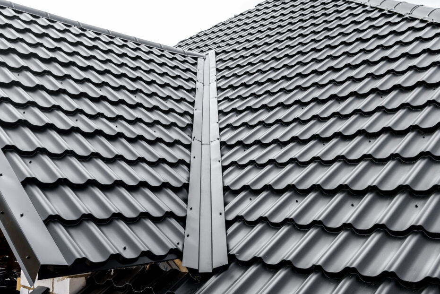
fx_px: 538
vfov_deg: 30.6
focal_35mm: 44
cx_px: 238
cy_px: 152
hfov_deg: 44.4
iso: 200
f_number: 7.1
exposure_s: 1/125
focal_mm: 40
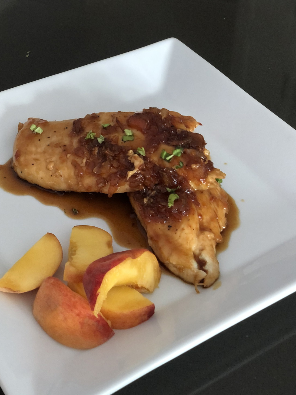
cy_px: 215
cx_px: 142
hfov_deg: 25.7
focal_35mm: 57
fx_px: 650
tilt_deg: -44.3
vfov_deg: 33.8
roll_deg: +0.8
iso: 160
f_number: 2.4
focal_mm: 6
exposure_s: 1/20
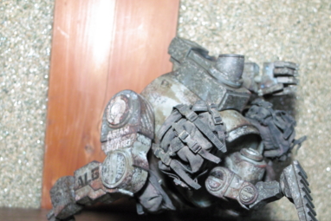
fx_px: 405
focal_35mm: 44
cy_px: 168
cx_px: 193
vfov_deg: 30.0
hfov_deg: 44.3
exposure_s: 1/6
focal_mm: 16.6
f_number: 4
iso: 200
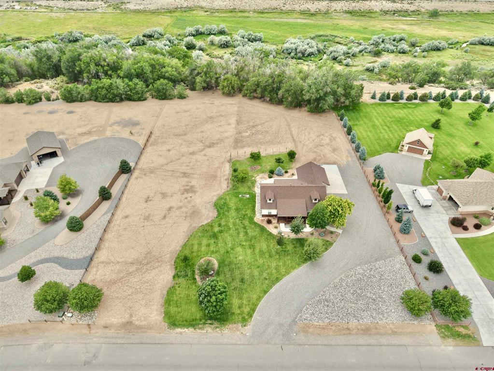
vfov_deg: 56.8
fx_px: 343
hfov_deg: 71.6
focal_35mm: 24
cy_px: 186
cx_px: 247
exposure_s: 1/1250
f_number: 1.8
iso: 100
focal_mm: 8.67
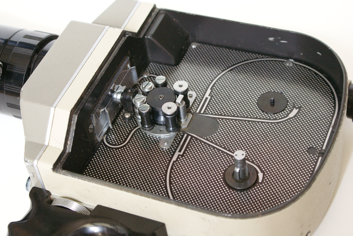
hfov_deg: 27.0
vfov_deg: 18.2
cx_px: 176
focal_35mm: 75
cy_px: 118
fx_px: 736
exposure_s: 1/30
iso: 800
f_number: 5.6
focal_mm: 50
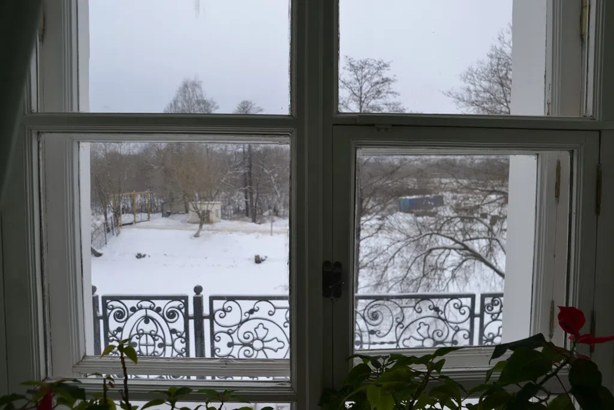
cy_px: 205
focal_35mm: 32
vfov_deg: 41.7
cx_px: 307
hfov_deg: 59.5
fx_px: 537
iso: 200
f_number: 6.3
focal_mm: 21
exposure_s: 1/160
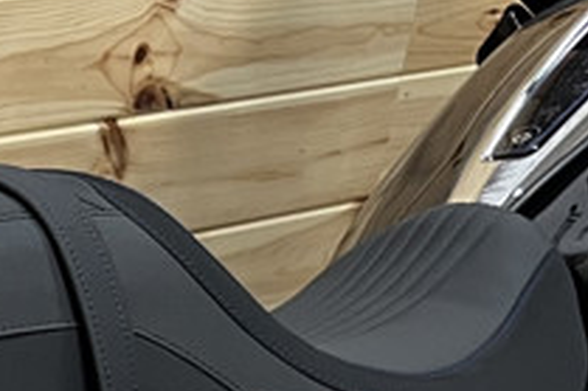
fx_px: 2252
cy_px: 990
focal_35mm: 138
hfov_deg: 13.4
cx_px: -454
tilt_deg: -32.4
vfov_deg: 8.8
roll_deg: -2.7
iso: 160
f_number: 1.6
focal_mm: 5.1
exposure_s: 1/60
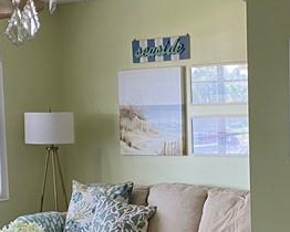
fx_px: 850
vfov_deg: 15.4
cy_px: 201
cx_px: 194
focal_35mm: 99
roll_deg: +1.7
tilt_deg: -6.6
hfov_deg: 19.3
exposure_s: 1/60
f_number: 1.8
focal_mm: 4.25
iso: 80
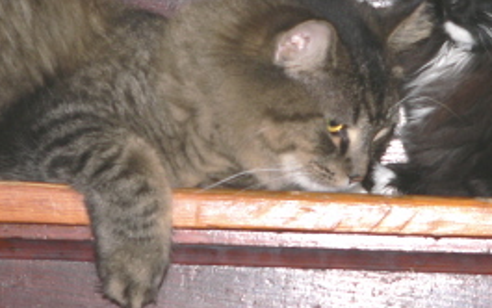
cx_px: 356
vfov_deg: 7.5
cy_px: 59
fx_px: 2361
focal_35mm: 176
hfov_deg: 11.9
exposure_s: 1/60
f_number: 2.8
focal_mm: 17
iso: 100
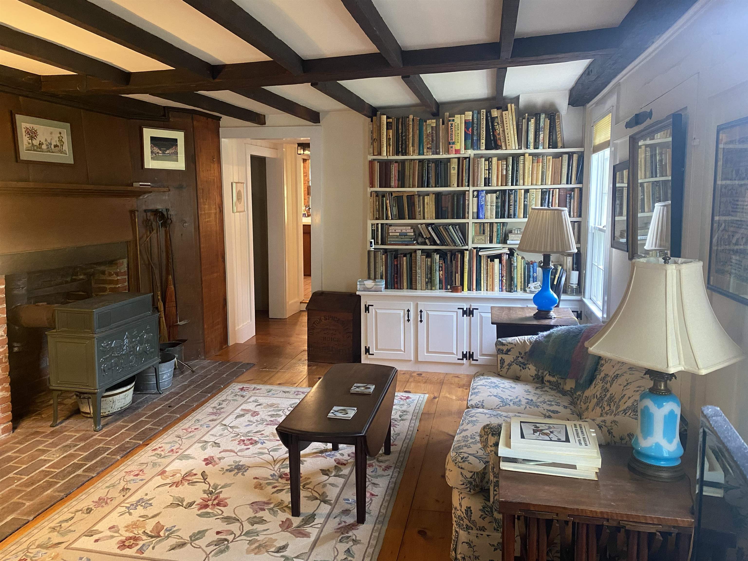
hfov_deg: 67.3
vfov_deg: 53.1
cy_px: 280
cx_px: 374
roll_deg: -0.7
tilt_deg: -8.4
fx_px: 562
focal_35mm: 26
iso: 500
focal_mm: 4.25
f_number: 1.8
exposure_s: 1/60
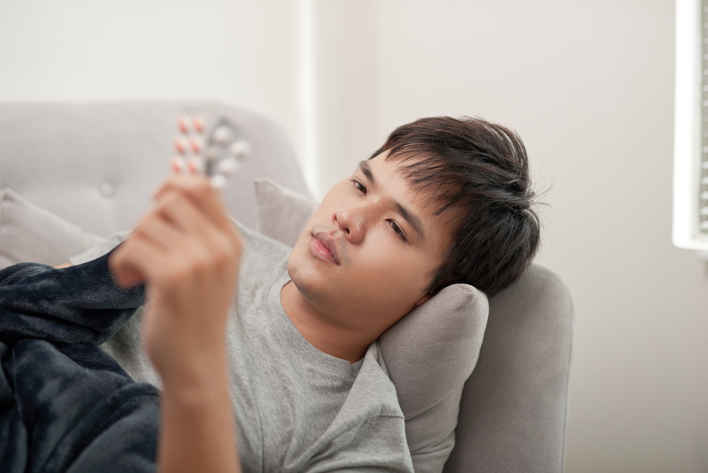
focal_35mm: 50
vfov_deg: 27.0
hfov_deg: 39.6
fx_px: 984
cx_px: 354
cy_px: 236
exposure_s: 1/250
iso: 100
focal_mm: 50
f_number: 2.2
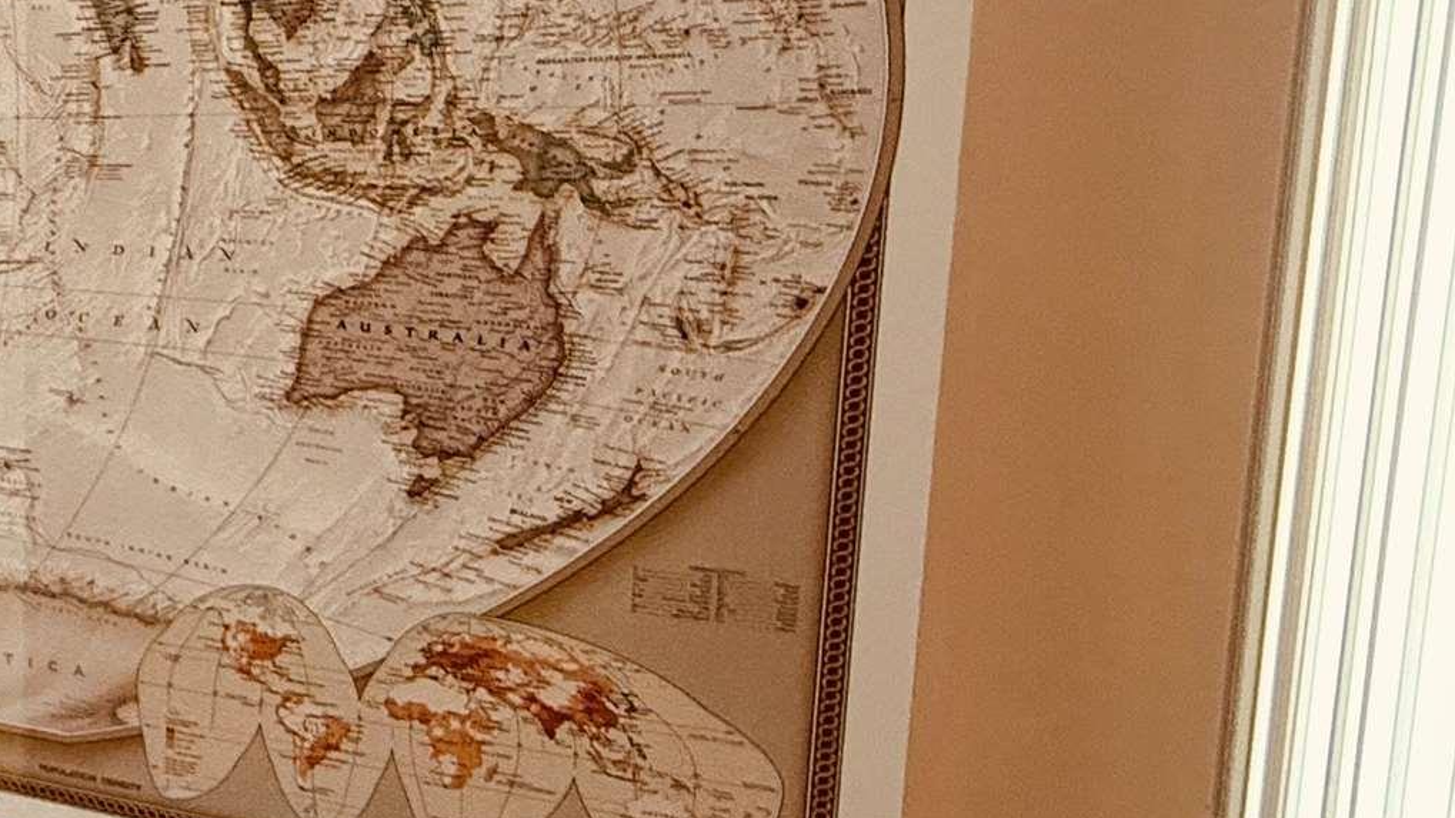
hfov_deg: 33.3
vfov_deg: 26.0
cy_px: 377
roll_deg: +2.4
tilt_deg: -7.7
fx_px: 1775
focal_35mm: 46
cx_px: -417
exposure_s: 1/99
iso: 250
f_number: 2.2
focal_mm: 2.22
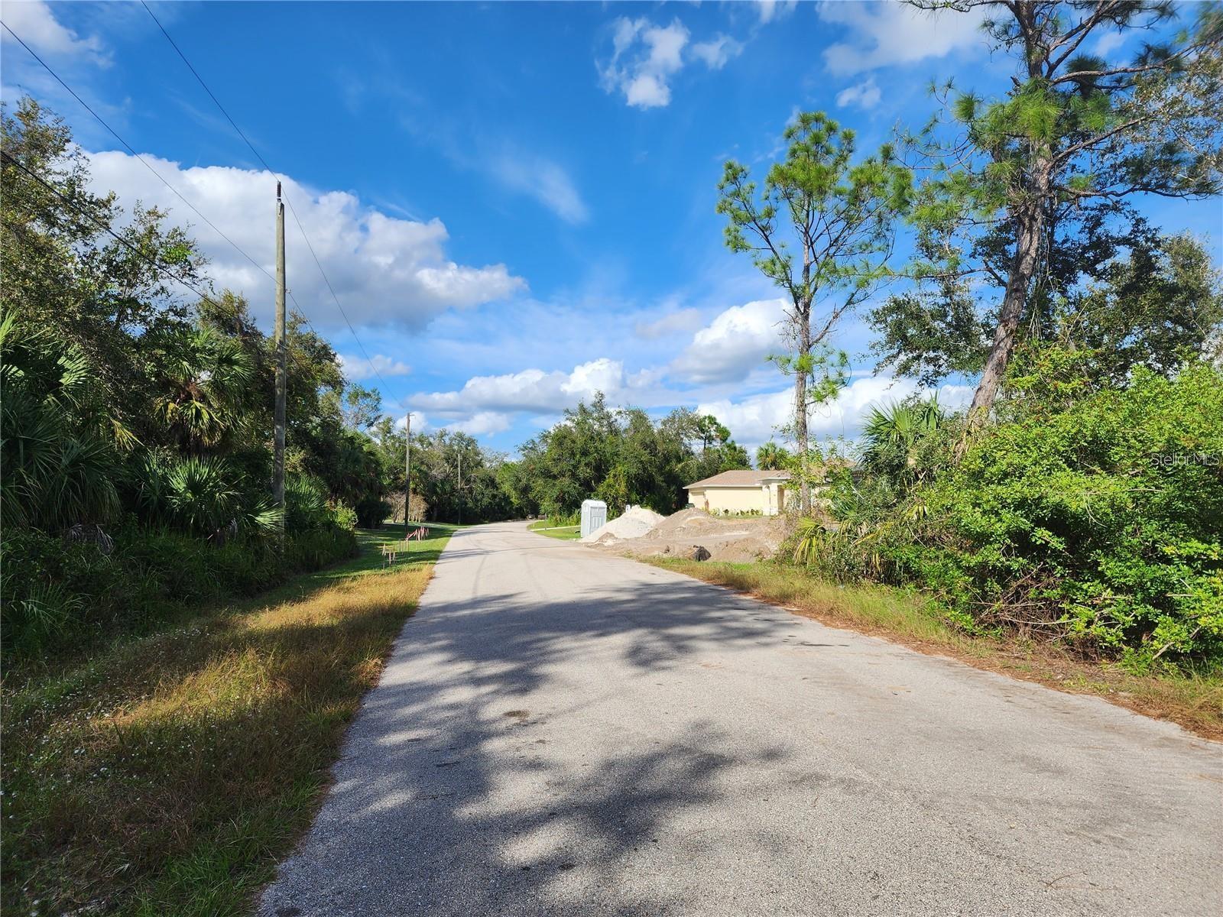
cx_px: 612
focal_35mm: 23
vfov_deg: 58.9
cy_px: 458
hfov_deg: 73.9
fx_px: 813
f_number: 1.8
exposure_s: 1/1053
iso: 12
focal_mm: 6.4
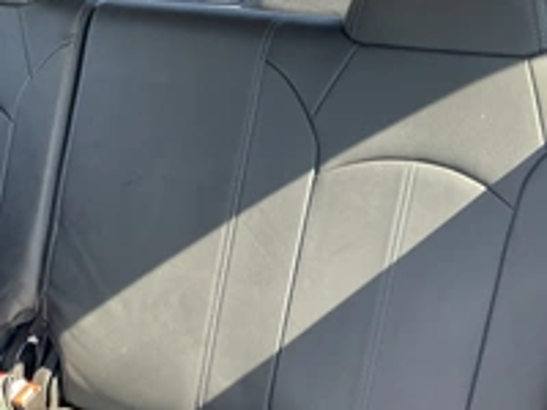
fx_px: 885
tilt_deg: -21.8
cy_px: 262
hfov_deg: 33.7
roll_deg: -1.3
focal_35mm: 56
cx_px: 142
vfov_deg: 26.0
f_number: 1.8
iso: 64
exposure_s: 1/65
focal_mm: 3
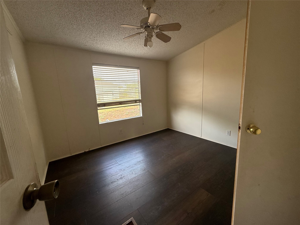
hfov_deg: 102.1
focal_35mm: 14
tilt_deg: -10.0
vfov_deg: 85.7
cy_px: 112
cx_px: 150
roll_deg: +2.0
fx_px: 121
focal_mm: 2.22
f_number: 2.2
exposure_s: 1/99
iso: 160
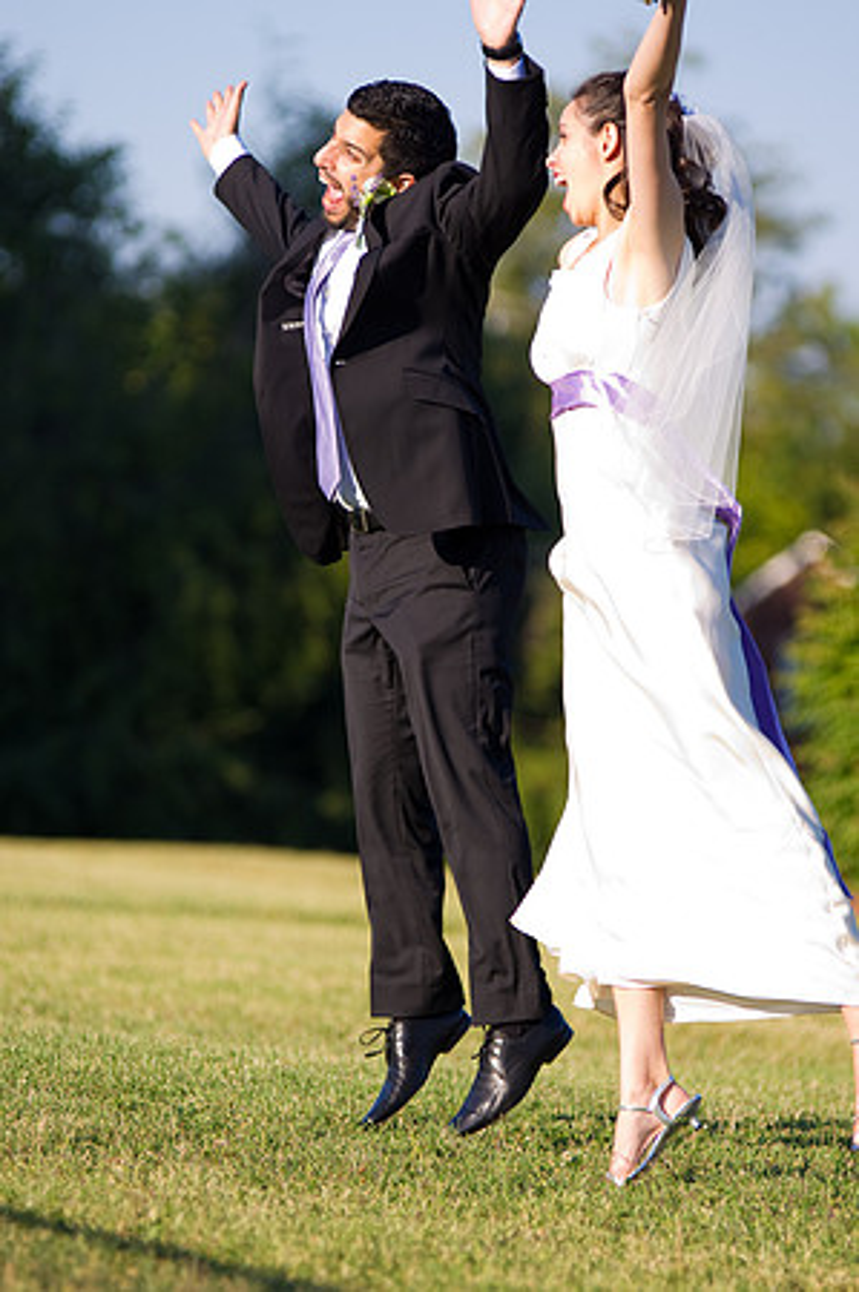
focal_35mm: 240
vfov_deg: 8.6
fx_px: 8609
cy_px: 646
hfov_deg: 5.7
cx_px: 430
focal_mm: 160
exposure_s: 1/800
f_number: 2.8
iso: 100
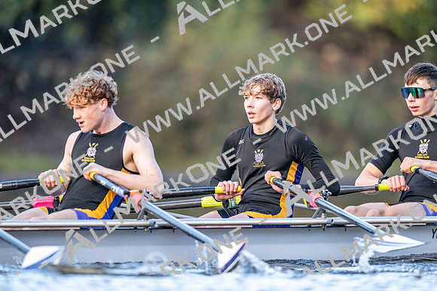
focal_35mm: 600
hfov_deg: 3.4
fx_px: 7285
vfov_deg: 2.3
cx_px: 218
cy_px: 146
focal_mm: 600
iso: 4500
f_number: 4
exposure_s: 1/2500
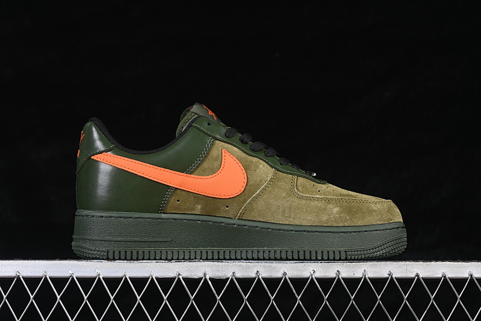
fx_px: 1002
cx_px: 240
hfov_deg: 27.0
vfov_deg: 18.2
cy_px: 160
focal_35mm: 75
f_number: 6.3
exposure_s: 1/60
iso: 160
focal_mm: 50
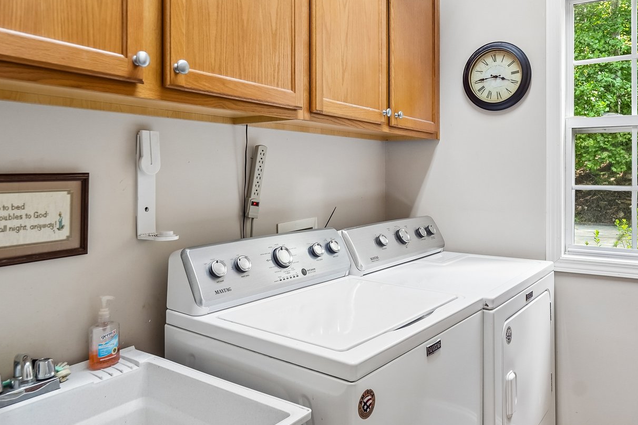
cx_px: 354
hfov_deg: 67.2
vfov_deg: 47.6
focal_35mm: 27
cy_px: 168
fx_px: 478
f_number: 5.6
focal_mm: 16
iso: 400
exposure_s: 1/13
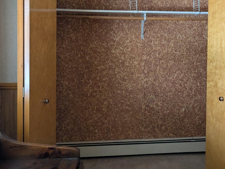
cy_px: 46
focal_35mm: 37
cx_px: 149
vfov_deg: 38.0
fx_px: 241
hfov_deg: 49.3
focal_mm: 6.9
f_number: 1.68
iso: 920
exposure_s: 1/120
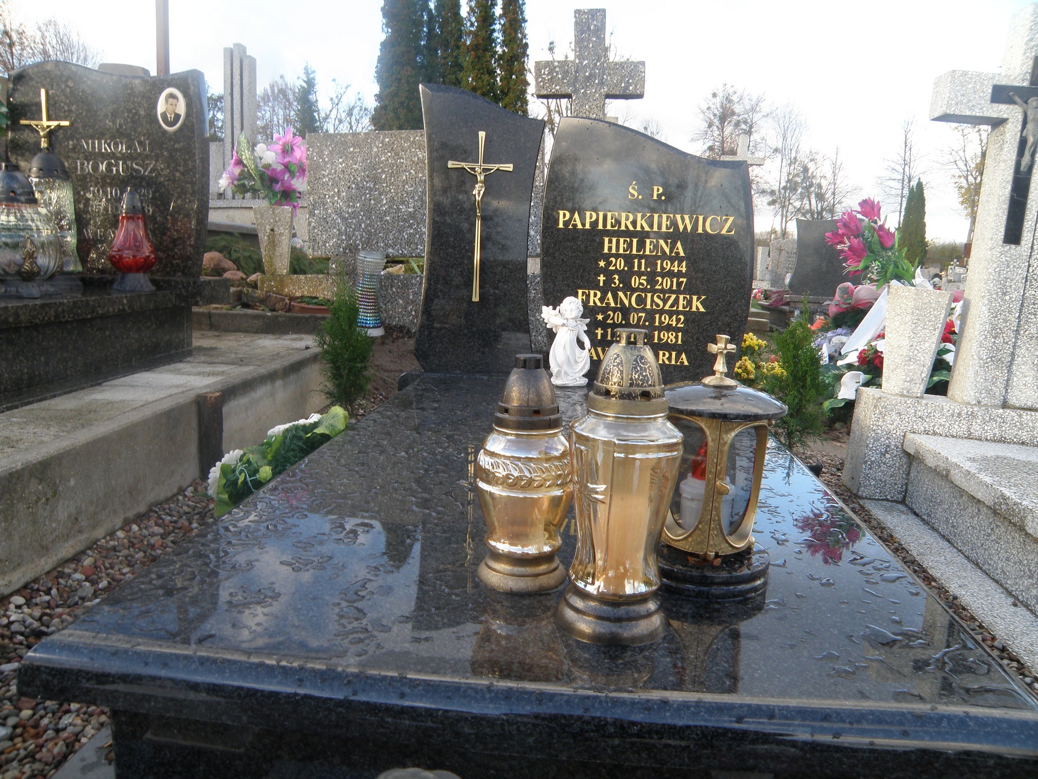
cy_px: 390
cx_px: 519
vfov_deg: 53.1
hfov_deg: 67.3
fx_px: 780
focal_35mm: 26
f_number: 4.5
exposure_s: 1/60
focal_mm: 4.6
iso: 64
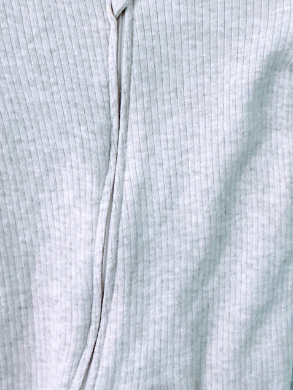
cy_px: 181
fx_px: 824
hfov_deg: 19.7
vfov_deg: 26.7
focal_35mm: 73
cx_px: 282
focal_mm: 3
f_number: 1.8
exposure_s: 1/60
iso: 160
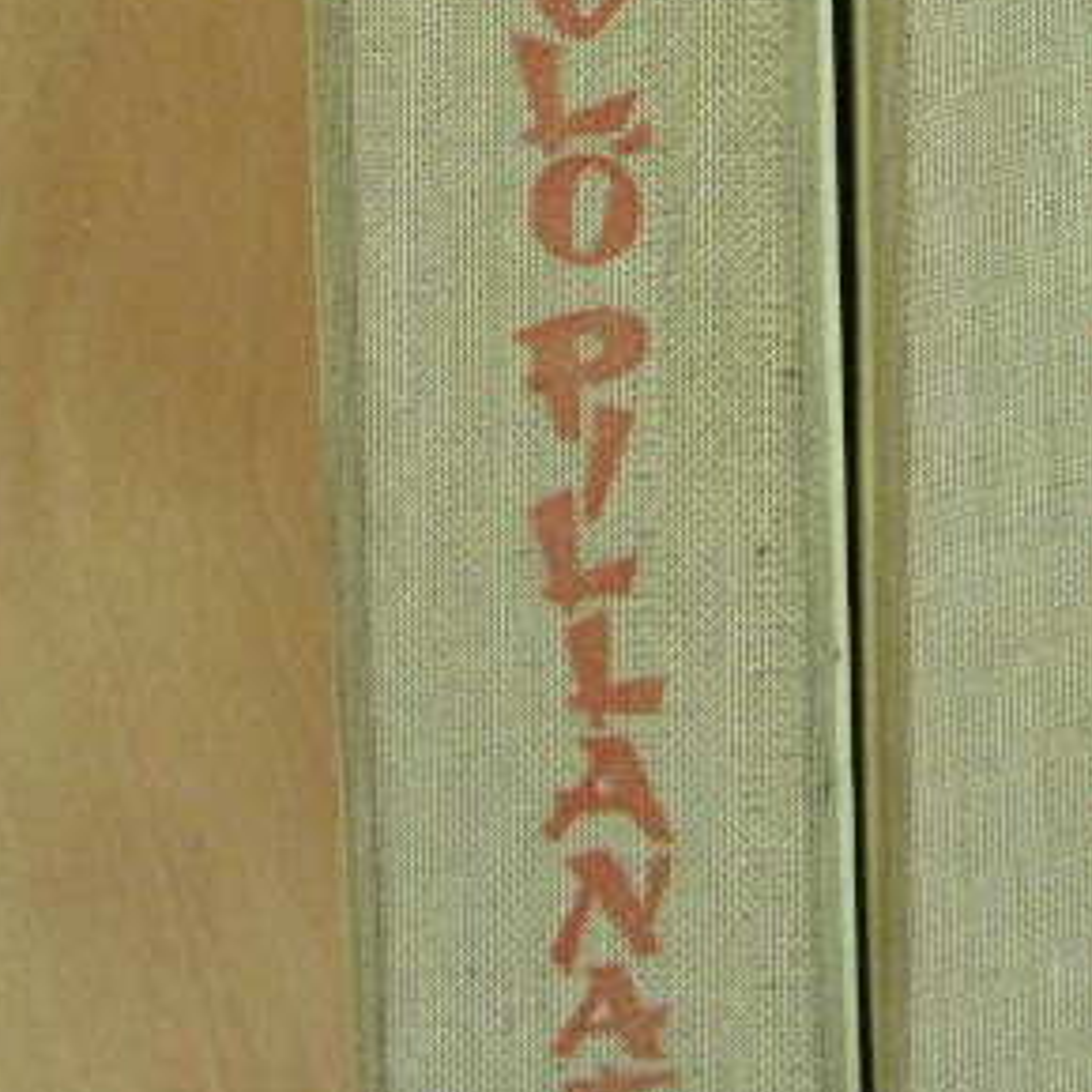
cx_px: 843
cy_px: 124
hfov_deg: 14.1
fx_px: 4390
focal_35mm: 123
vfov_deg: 14.1
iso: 200
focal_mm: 10.5
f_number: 3.5
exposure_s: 1/16
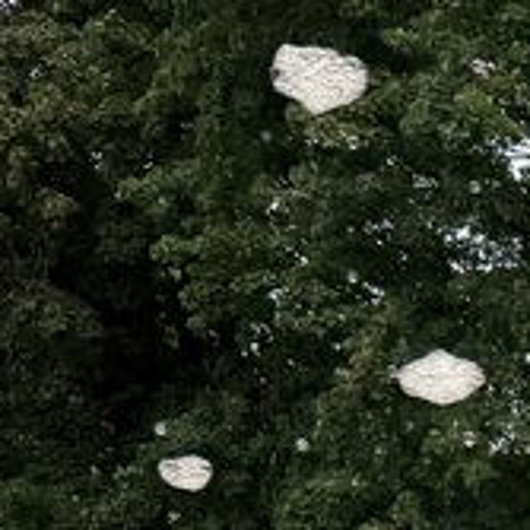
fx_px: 2252
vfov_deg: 12.1
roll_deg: +0.3
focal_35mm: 130
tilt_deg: -5.5
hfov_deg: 10.1
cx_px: 1577
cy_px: 1016
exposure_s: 1/3584
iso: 80
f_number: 1.78
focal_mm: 6.76
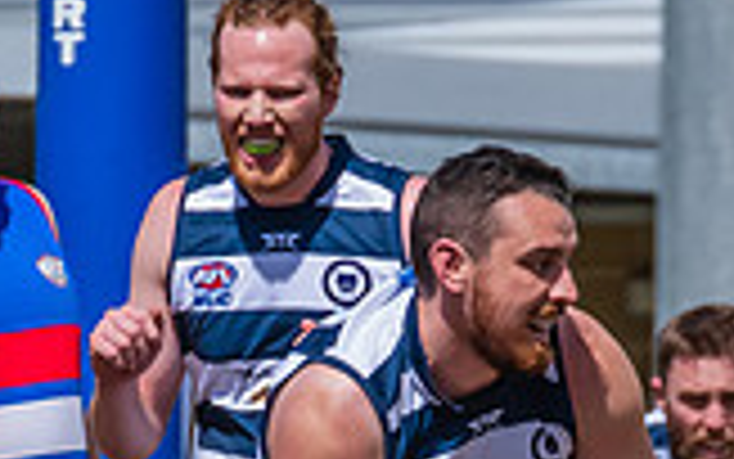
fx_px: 53469
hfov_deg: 0.8
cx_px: 514
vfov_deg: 0.5
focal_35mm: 2672
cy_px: 709
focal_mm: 420
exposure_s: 1/1600
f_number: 10
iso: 800
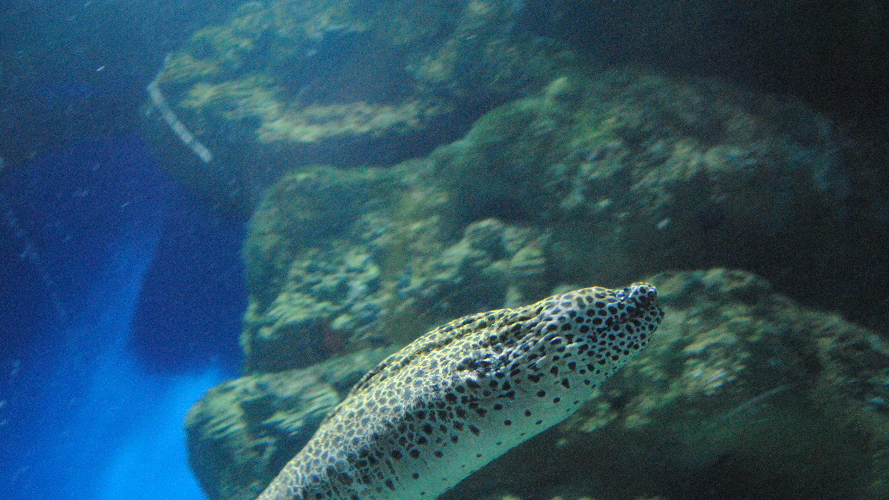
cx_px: 434
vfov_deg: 33.3
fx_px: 825
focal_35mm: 35
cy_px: 344
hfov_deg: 56.6
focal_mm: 18
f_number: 4
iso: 1600
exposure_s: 1/60
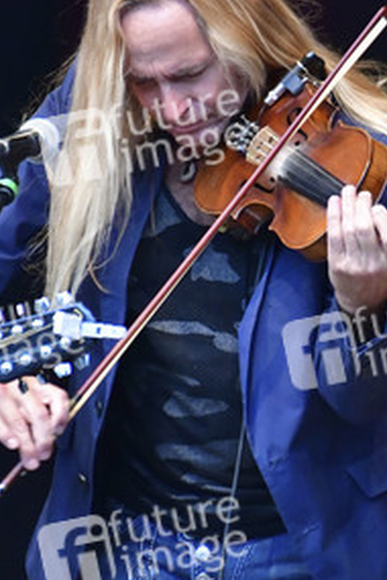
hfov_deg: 1.3
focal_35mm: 1052
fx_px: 16962
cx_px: 202
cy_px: 240
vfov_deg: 2.0
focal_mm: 500
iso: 5600
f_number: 5.6
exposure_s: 1/400
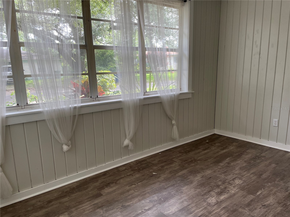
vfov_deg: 53.1
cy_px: 108
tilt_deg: -11.6
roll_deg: +1.9
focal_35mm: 26
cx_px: 145
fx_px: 218
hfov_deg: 67.3
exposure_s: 1/120
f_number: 1.6
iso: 40
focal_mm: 4.2
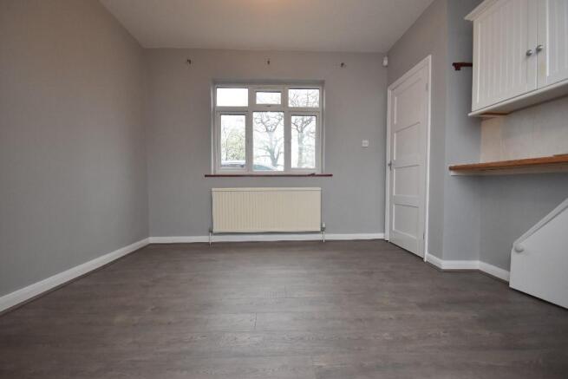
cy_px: 190
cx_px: 284
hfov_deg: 100.4
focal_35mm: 15
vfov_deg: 77.4
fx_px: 237
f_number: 5
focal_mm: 10
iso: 800
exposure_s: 1/100
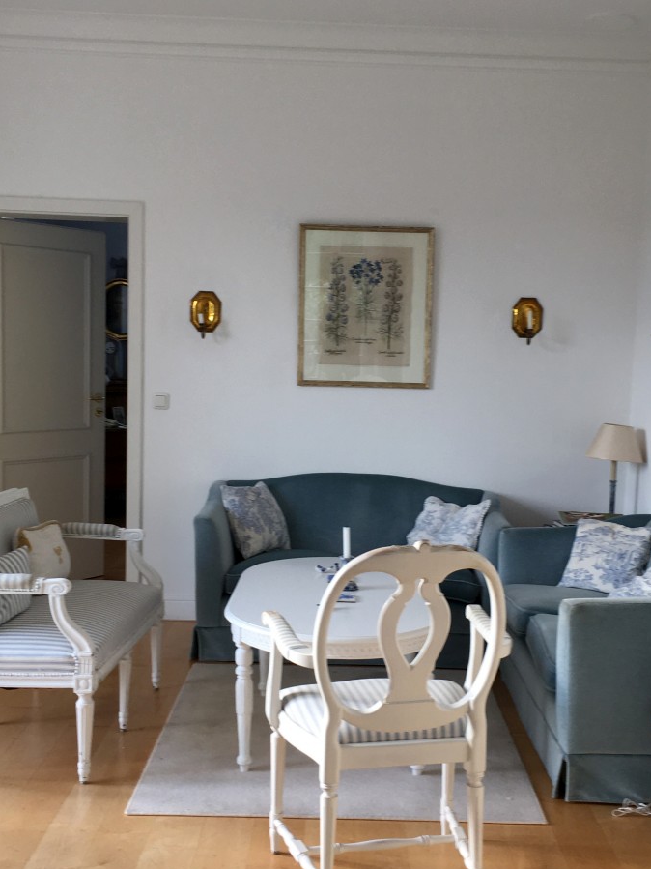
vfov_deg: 43.8
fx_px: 1078
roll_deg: -1.6
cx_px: 373
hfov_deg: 33.5
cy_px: 459
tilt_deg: -7.0
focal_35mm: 43
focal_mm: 4.15
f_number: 2.2
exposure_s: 1/50
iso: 32
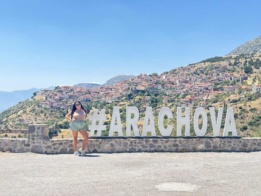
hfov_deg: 39.7
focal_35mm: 48
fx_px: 362
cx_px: 130
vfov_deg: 30.3
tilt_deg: +0.5
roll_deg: -1.5
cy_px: 98
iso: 80
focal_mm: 6.86
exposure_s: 1/2252
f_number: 1.78
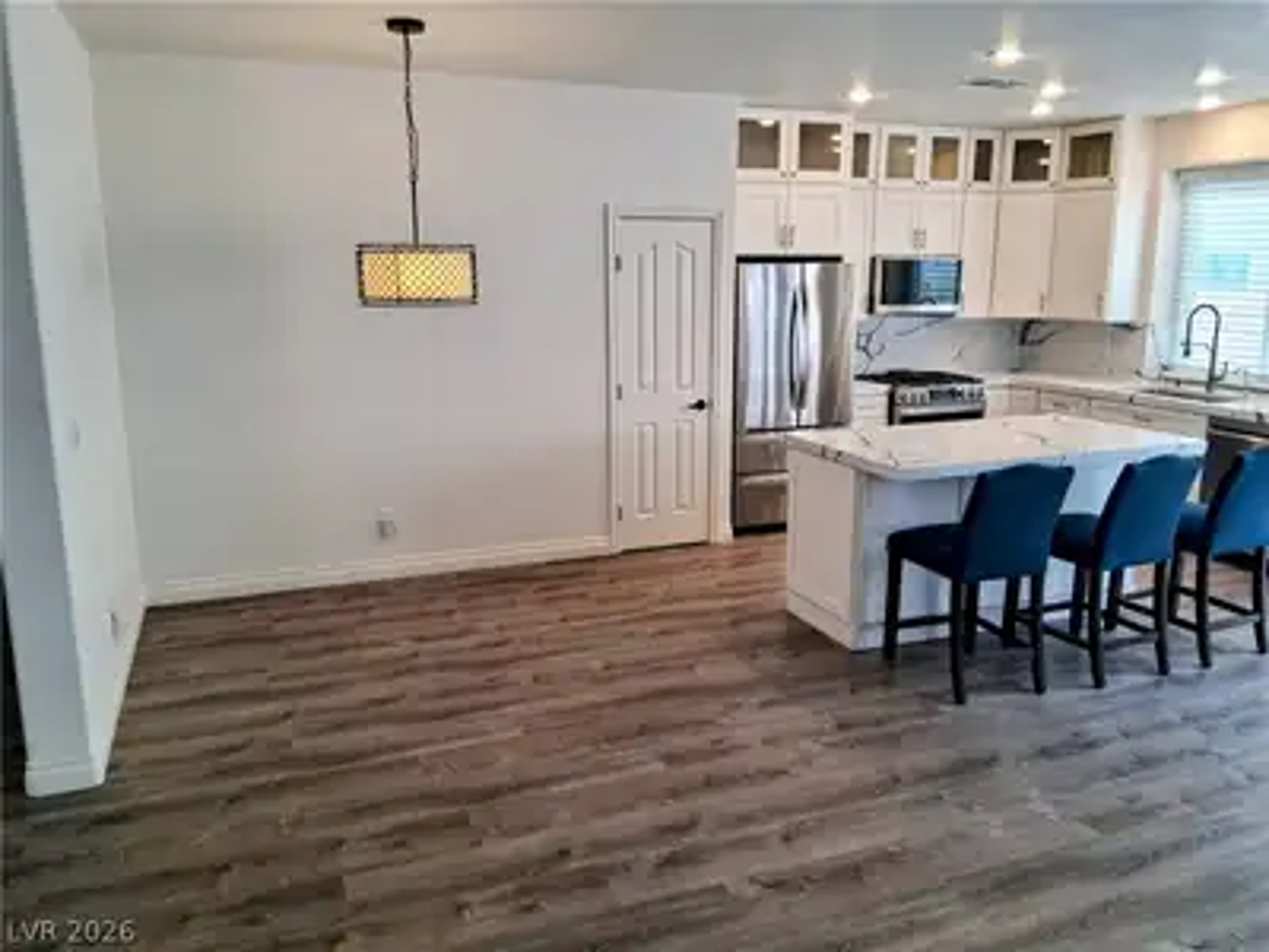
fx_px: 953
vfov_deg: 53.1
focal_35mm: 26
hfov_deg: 67.3
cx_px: 634
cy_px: 476
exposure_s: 1/100
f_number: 1.8
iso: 125
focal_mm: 3.98
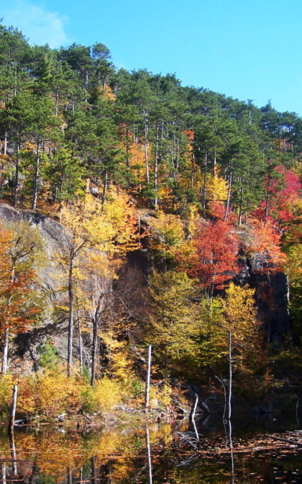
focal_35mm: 50
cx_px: 127
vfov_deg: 40.1
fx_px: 659
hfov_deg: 25.8
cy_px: 296
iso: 80
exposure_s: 1/500
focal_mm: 6.3
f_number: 2.8
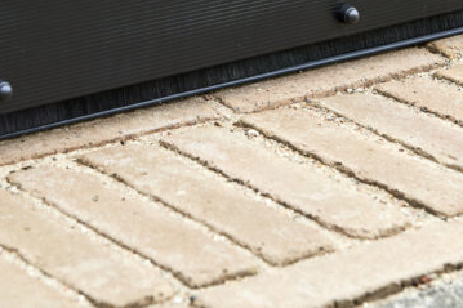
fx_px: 2005
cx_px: 192
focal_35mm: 156
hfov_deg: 13.2
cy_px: 9
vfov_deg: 8.7
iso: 100
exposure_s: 1/200
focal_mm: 70
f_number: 8
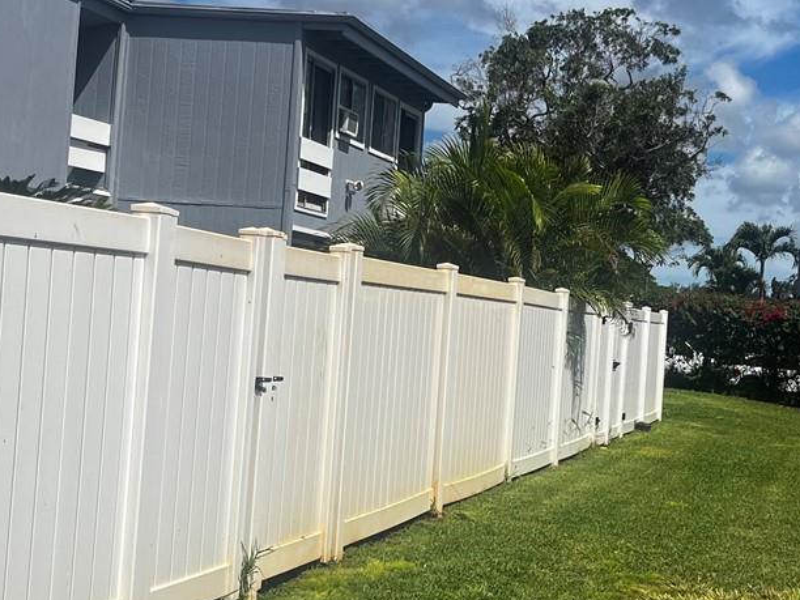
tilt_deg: +2.6
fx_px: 1572
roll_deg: +0.3
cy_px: 261
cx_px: 609
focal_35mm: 68
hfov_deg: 28.1
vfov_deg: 21.6
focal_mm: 5.1
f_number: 1.6
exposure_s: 1/7353
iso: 50
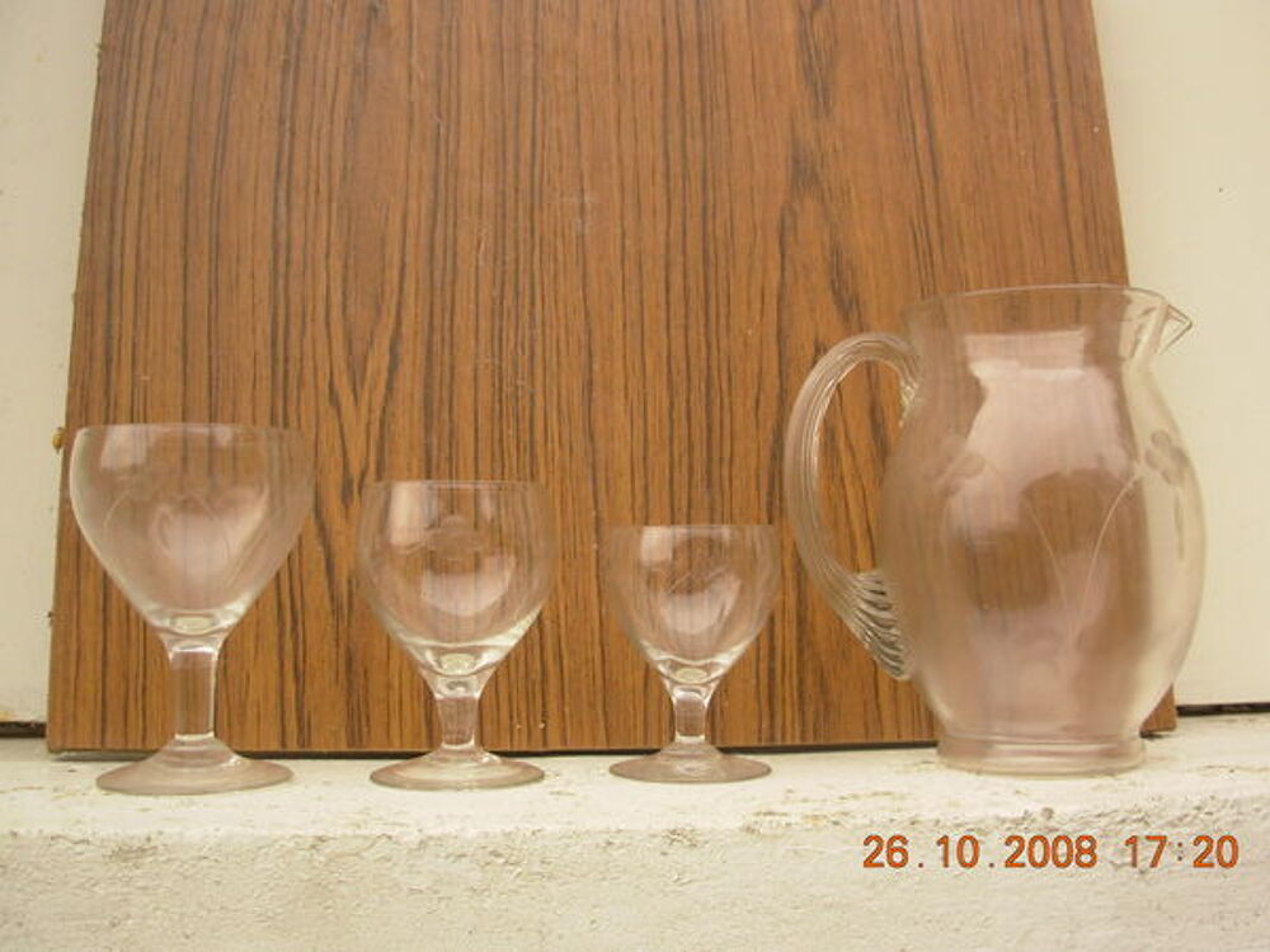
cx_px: 635
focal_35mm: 38
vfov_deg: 37.7
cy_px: 476
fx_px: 1394
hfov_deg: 49.0
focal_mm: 6.3
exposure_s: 1/102
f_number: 2.9
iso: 50
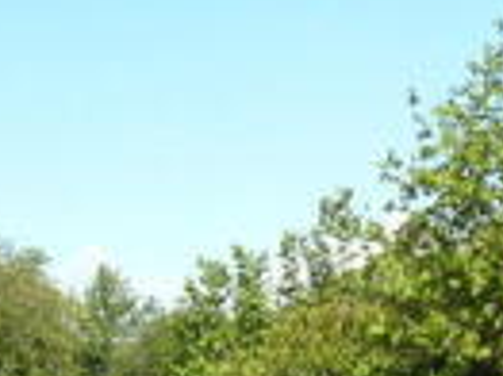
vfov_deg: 9.8
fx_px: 2061
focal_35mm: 142
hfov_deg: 13.9
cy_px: 716
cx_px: 136
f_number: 2.9
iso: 100
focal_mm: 5.7
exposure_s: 1/1000
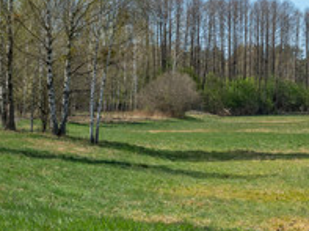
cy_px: 34
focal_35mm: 113
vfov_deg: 13.0
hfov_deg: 16.4
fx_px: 1007
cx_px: 410
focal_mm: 36
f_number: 9
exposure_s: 1/500
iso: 160
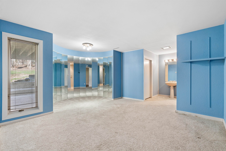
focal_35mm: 16
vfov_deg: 73.7
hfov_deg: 96.7
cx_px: 113
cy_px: 76
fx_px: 100
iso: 800
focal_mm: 16
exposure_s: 1/6
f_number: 10
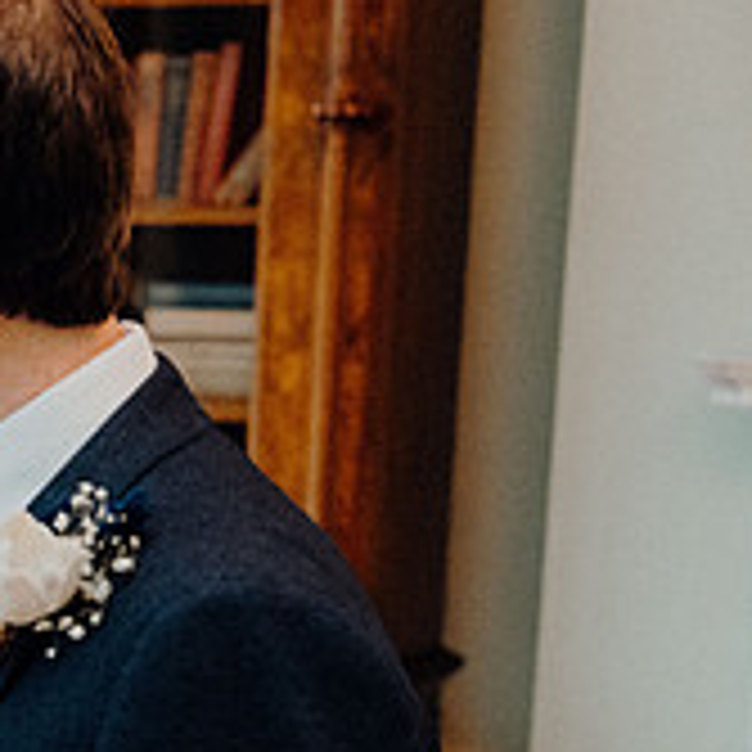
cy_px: 709
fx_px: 3416
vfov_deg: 12.4
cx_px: -545
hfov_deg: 11.7
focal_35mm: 139
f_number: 3.5
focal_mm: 47
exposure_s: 1/160
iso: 6400
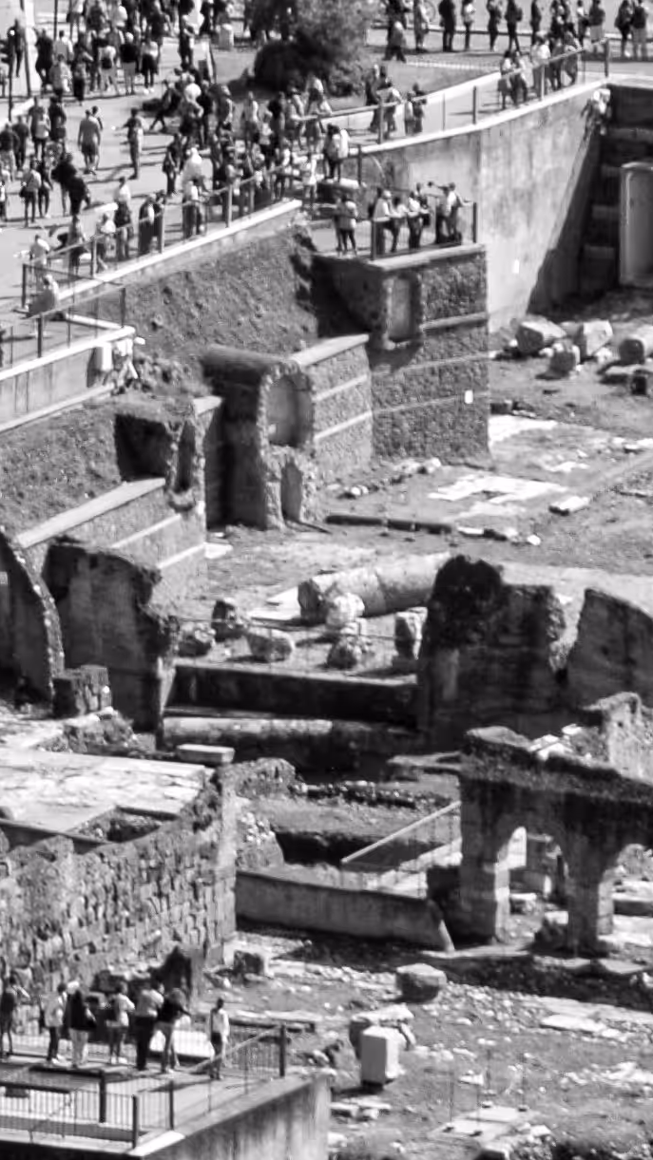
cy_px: -1149
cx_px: 1305
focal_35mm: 425
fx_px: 13067
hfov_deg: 2.8
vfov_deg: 5.0
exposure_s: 1/320
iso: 200
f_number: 9
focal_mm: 55
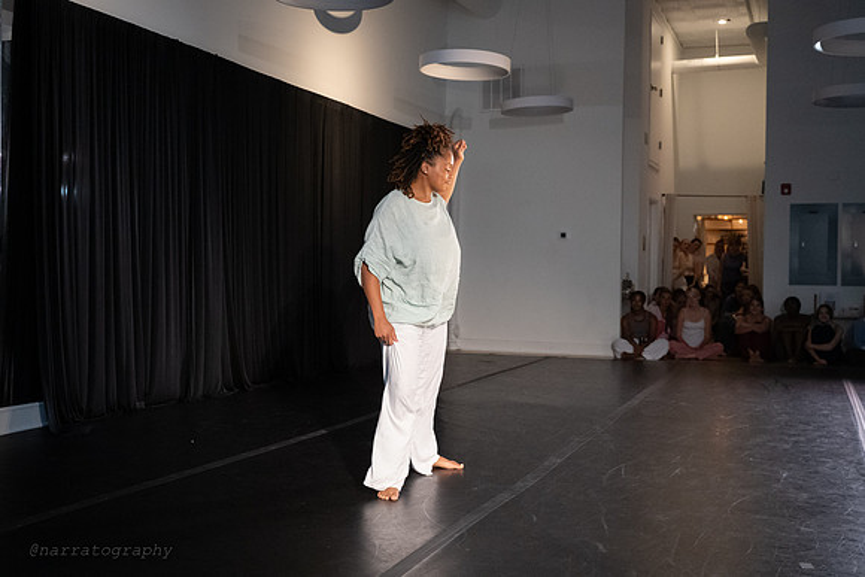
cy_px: 278
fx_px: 1035
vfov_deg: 31.2
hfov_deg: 45.3
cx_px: 394
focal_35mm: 43
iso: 6400
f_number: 3.5
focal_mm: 38
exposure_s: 1/400
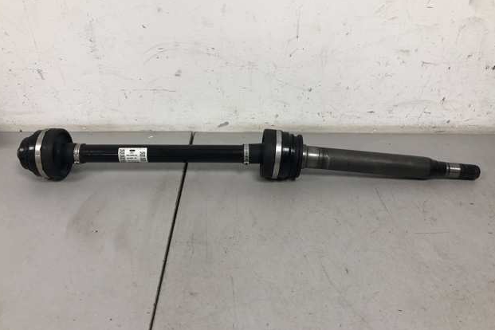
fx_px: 412
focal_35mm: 30
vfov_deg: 43.6
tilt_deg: -31.5
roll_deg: +0.5
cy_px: 150
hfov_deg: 61.9
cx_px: 246
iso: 25
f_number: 1.8
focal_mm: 4
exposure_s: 1/33
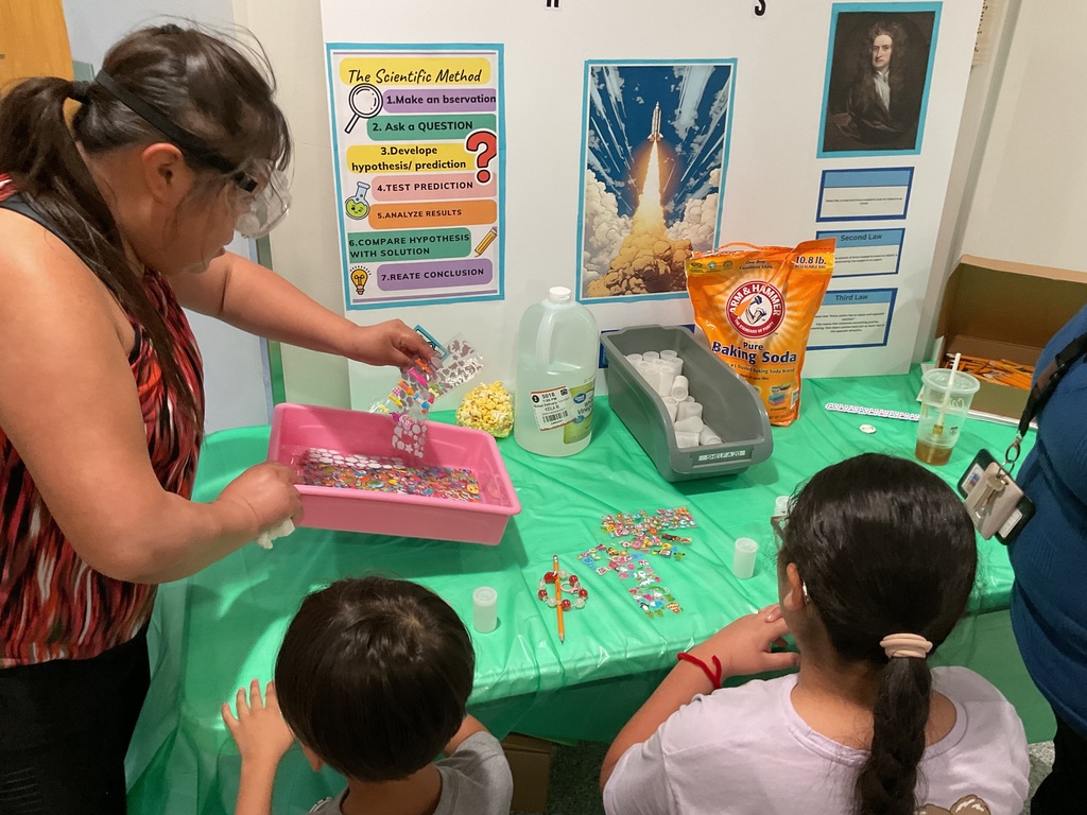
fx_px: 911
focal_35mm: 29
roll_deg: -2.0
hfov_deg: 61.7
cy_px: 408
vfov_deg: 48.2
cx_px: 544
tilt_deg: -27.4
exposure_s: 1/60
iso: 100
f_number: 1.8
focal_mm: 3
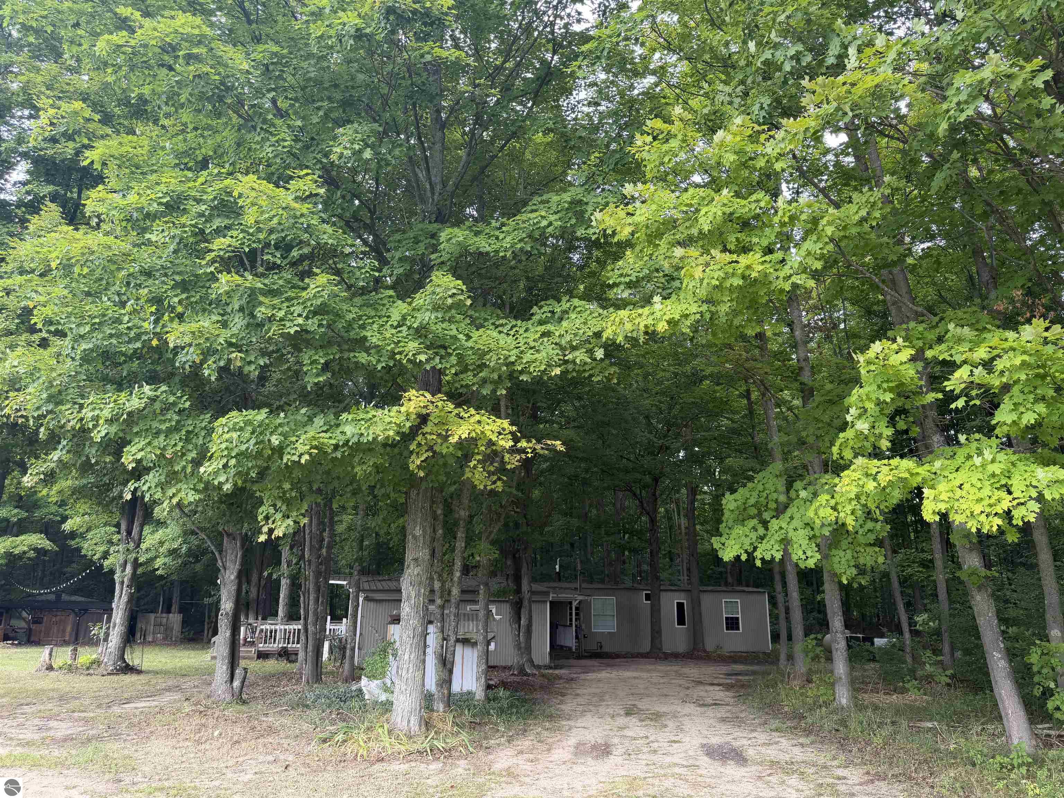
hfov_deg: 71.6
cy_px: 399
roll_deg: +0.0
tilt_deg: +15.3
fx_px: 738
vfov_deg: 56.8
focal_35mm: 24
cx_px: 532
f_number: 1.78
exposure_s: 1/252
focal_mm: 6.76
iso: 64
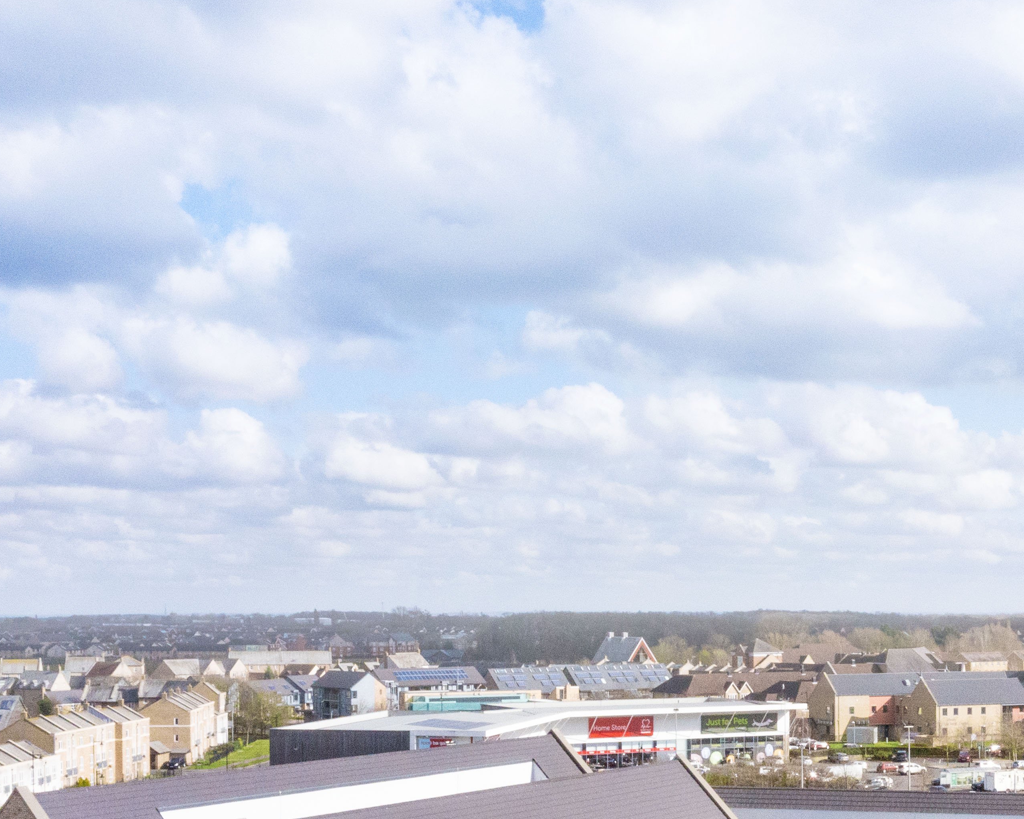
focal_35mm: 56
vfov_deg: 26.5
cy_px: 677
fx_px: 1697
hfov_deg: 32.8
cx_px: 792
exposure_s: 1/100
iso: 800
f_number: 11
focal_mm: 10.26
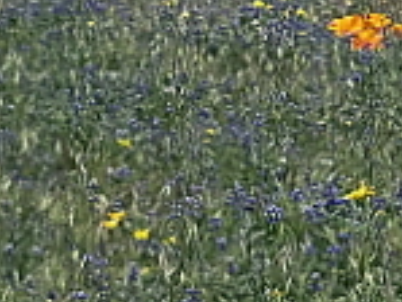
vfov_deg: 7.2
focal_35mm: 205
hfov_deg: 9.5
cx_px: 503
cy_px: 76
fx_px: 2383
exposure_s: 1/800
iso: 64
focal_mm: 6.2
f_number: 3.5
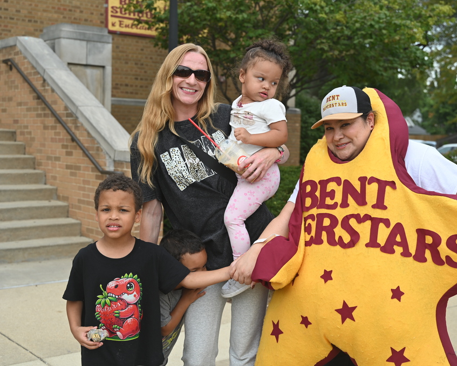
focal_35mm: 51
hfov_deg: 36.6
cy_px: 183
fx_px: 690
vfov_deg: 29.7
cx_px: 265
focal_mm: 45
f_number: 4.5
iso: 200
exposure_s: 1/250
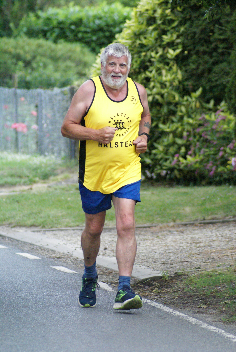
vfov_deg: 6.0
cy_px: 176
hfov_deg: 4.0
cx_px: 118
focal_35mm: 345
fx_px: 3386
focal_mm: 230
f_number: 5.6
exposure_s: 1/400
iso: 1600
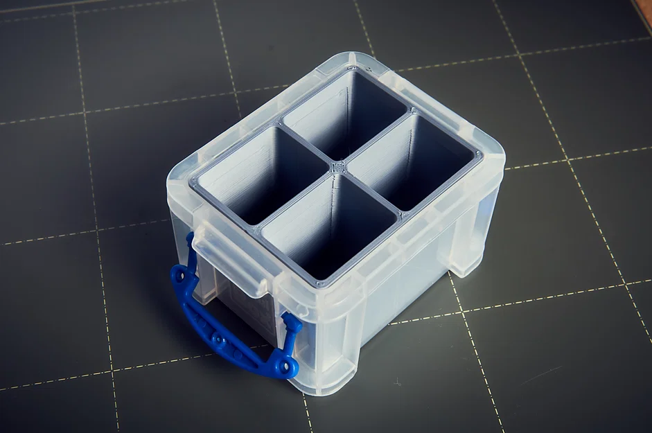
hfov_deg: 31.9
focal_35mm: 63
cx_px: 326
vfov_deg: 21.5
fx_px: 1140
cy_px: 216
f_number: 13
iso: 200
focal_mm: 42
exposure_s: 1/200
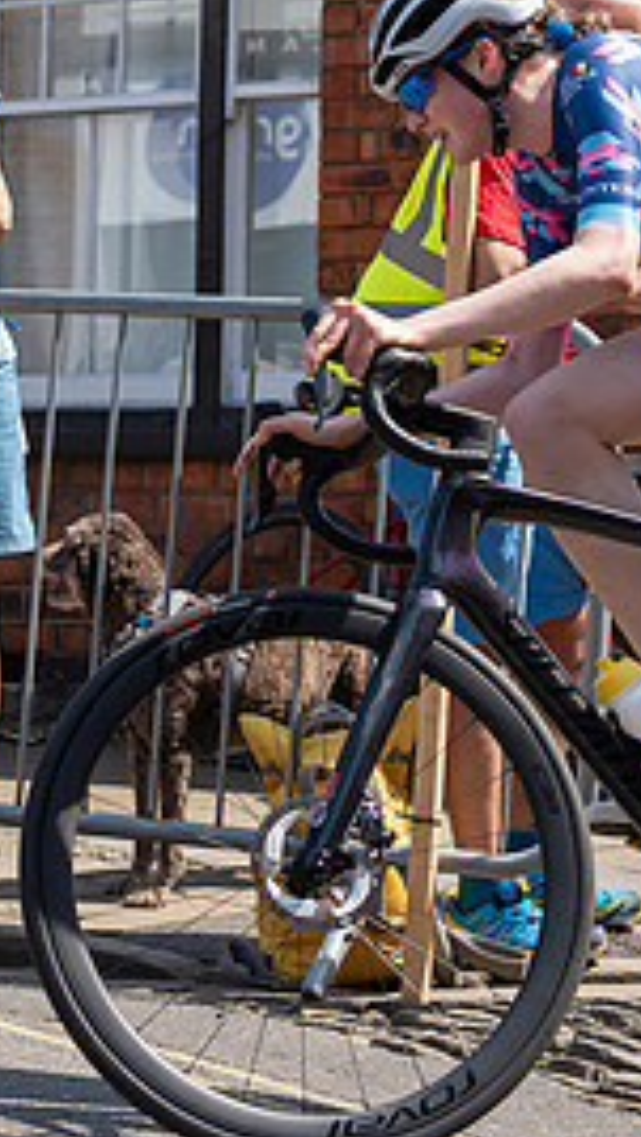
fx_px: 3471
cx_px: 351
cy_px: 235
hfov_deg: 10.6
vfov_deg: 18.5
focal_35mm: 115
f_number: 3.5
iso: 160
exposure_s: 1/2500
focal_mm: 38
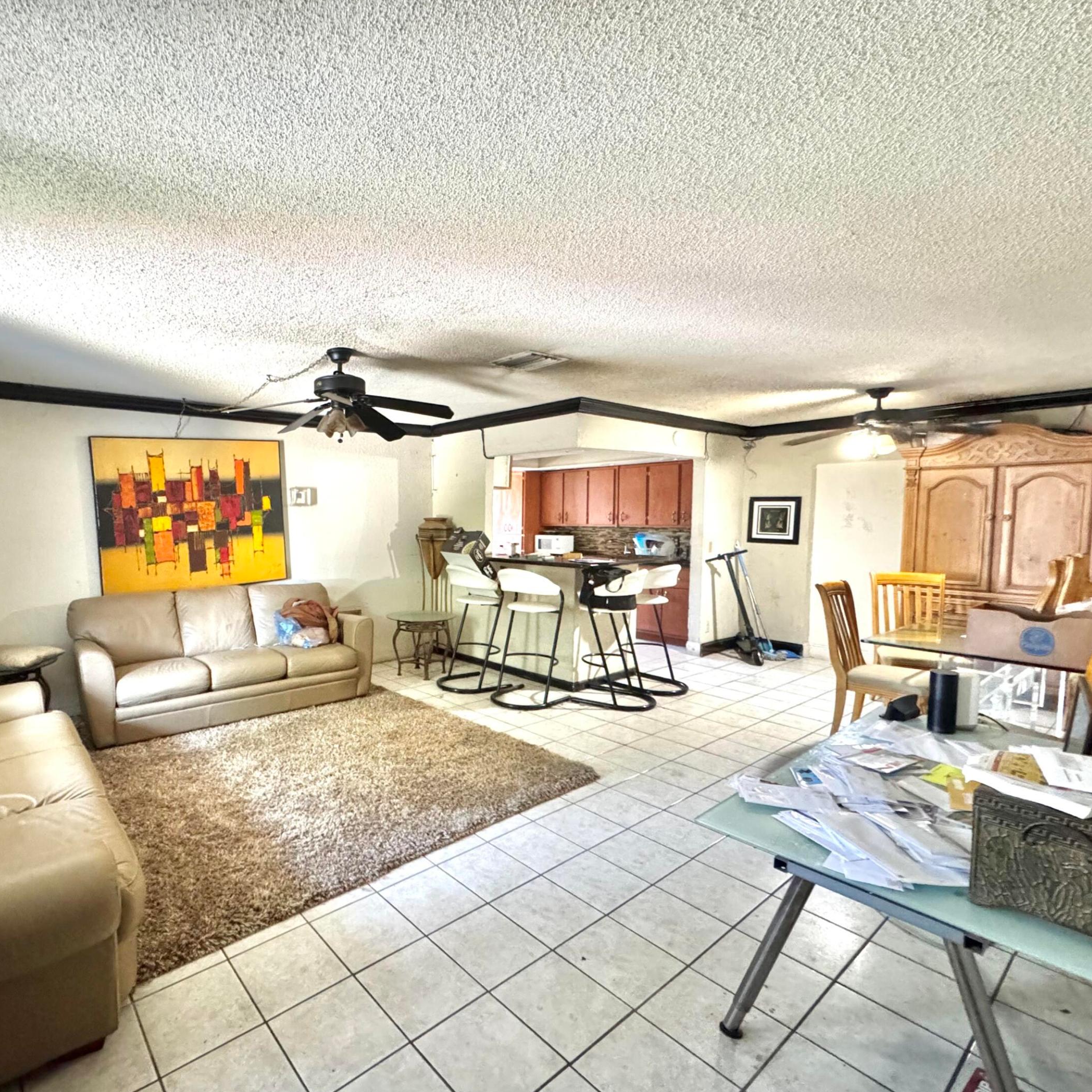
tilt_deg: -4.6
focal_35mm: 17
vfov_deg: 84.0
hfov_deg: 81.6
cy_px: 557
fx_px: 607
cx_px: 381
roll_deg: -0.1
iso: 1250
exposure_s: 1/40
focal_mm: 2.22
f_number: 2.2
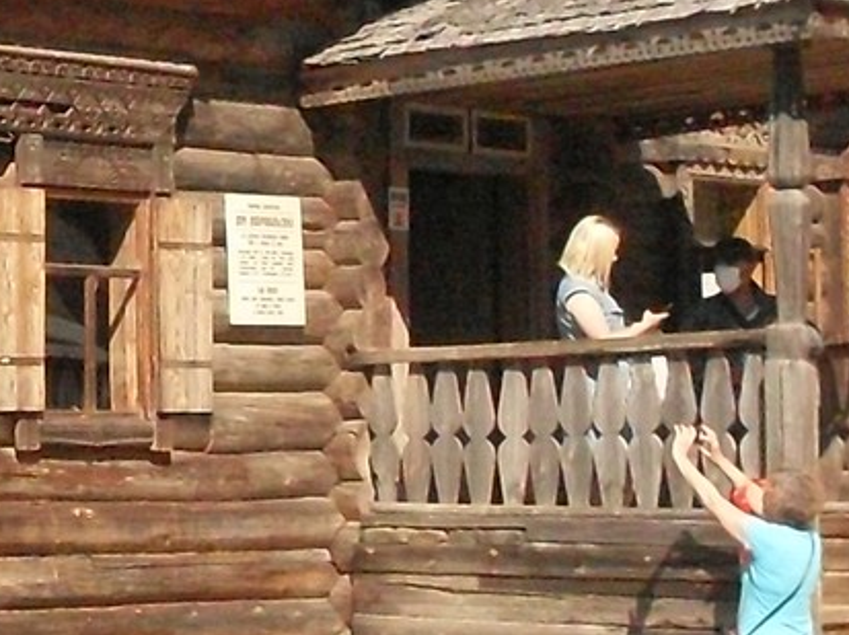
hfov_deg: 14.4
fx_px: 3235
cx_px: -202
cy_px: 202
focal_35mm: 132
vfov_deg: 11.2
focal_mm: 6.3
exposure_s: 1/750
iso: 400
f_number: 8.4
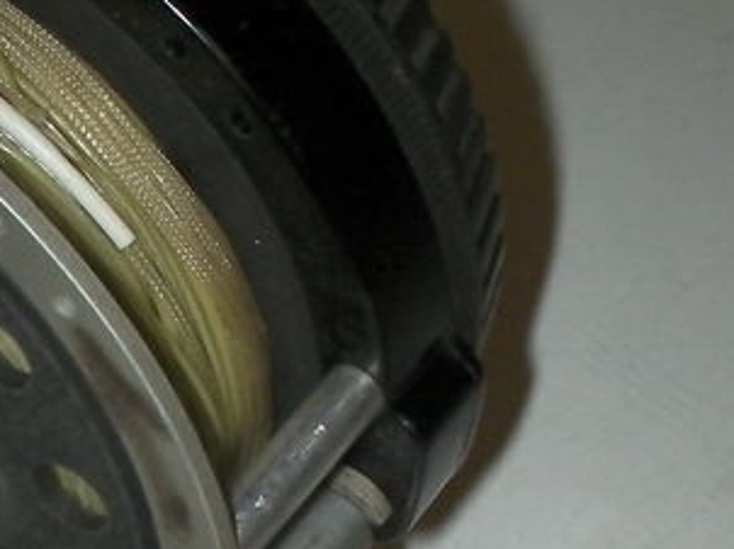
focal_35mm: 126
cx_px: -46
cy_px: 571
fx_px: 2670
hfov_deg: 15.3
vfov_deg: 11.6
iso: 200
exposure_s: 1/30
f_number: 5.6
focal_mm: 6.3
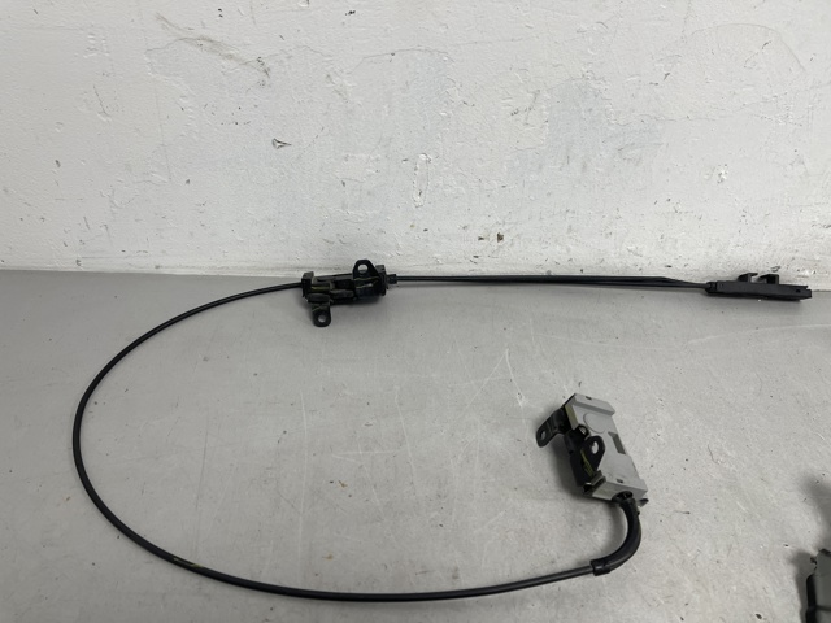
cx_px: 416
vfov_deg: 54.9
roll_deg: -1.0
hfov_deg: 69.4
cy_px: 312
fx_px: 600
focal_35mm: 25
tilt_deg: -41.5
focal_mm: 5.1
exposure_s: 1/100
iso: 80
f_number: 1.6
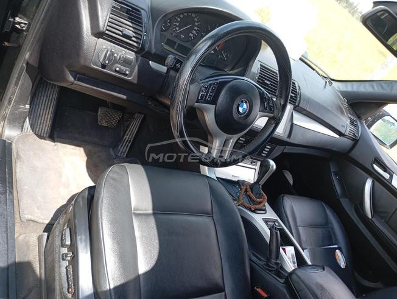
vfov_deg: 49.9
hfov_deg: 63.4
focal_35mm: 28
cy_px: 150
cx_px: 198
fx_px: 322
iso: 122
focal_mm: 4.27
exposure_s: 1/100
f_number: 1.8
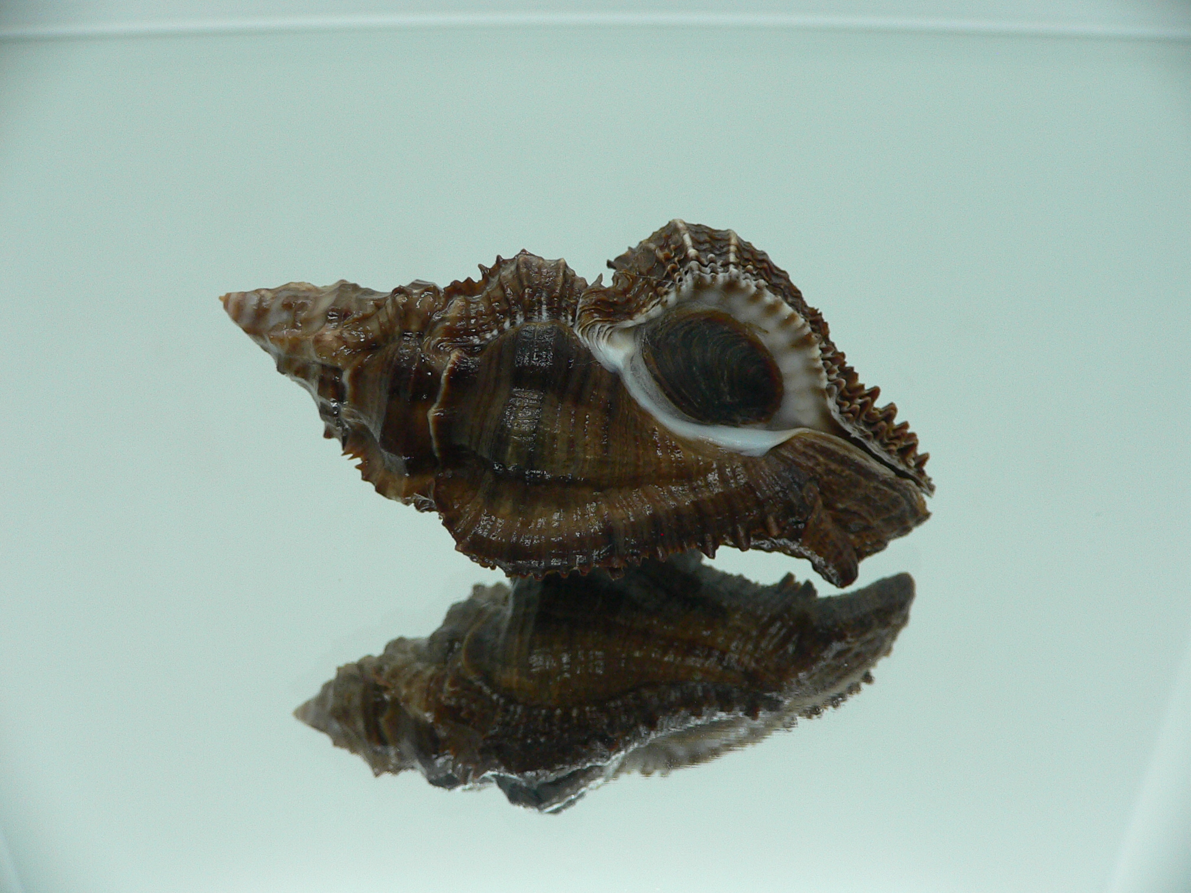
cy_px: 446
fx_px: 1204
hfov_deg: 52.6
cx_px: 596
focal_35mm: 35
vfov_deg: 40.7
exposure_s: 1/60
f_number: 2.8
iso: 100
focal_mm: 4.6
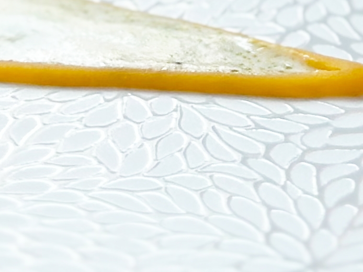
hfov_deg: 7.1
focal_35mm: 279
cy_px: -486
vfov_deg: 5.1
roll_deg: -3.2
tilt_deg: -20.4
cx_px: 25
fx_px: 2925
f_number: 1.78
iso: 100
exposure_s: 1/120
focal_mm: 6.86
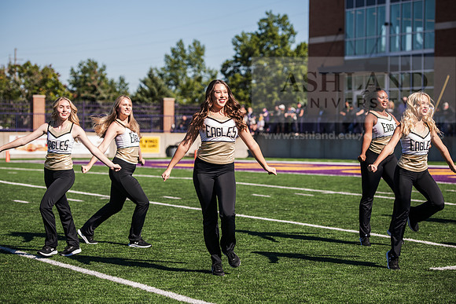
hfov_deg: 20.8
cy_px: 152
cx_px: 228
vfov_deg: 14.0
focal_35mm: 98
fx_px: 1242
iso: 100
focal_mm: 98
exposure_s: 1/800
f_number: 3.5
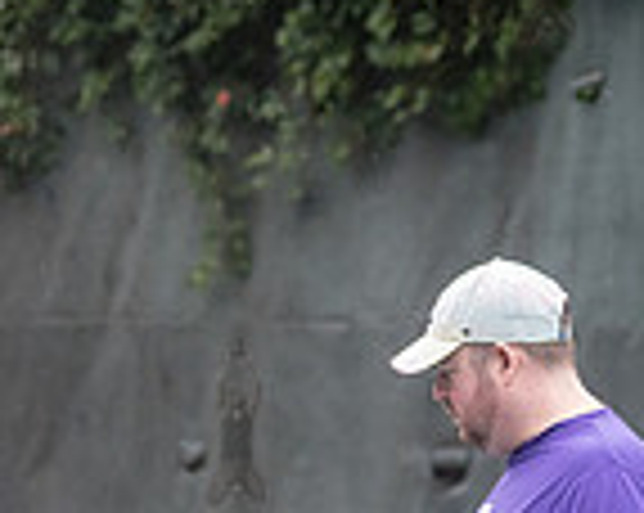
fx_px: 9536
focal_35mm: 501
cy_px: 634
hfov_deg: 3.8
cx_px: -507
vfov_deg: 3.1
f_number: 5
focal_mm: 112
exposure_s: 1/1000
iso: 1250
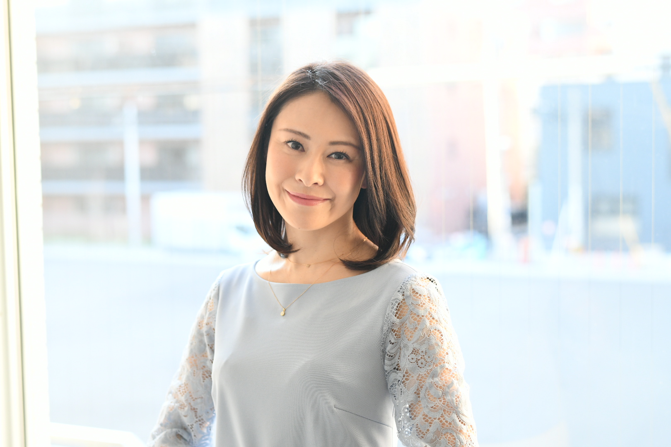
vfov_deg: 23.4
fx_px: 1081
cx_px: 336
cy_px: 224
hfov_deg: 34.5
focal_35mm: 58
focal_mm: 58
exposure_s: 1/250
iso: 2000
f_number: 3.5
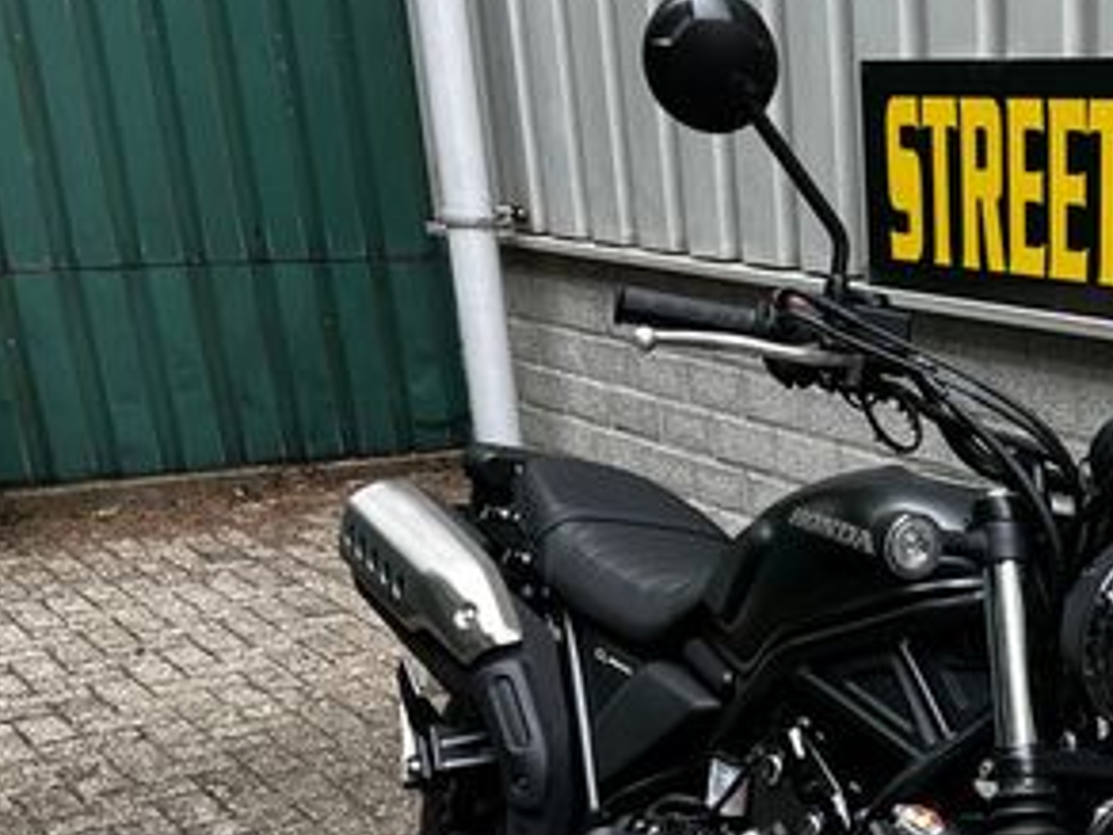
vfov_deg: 24.2
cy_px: 888
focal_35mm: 57
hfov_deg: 31.2
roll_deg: -1.2
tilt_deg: -22.8
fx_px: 1833
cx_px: 1117
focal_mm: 5.1
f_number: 1.6
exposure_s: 1/122
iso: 40
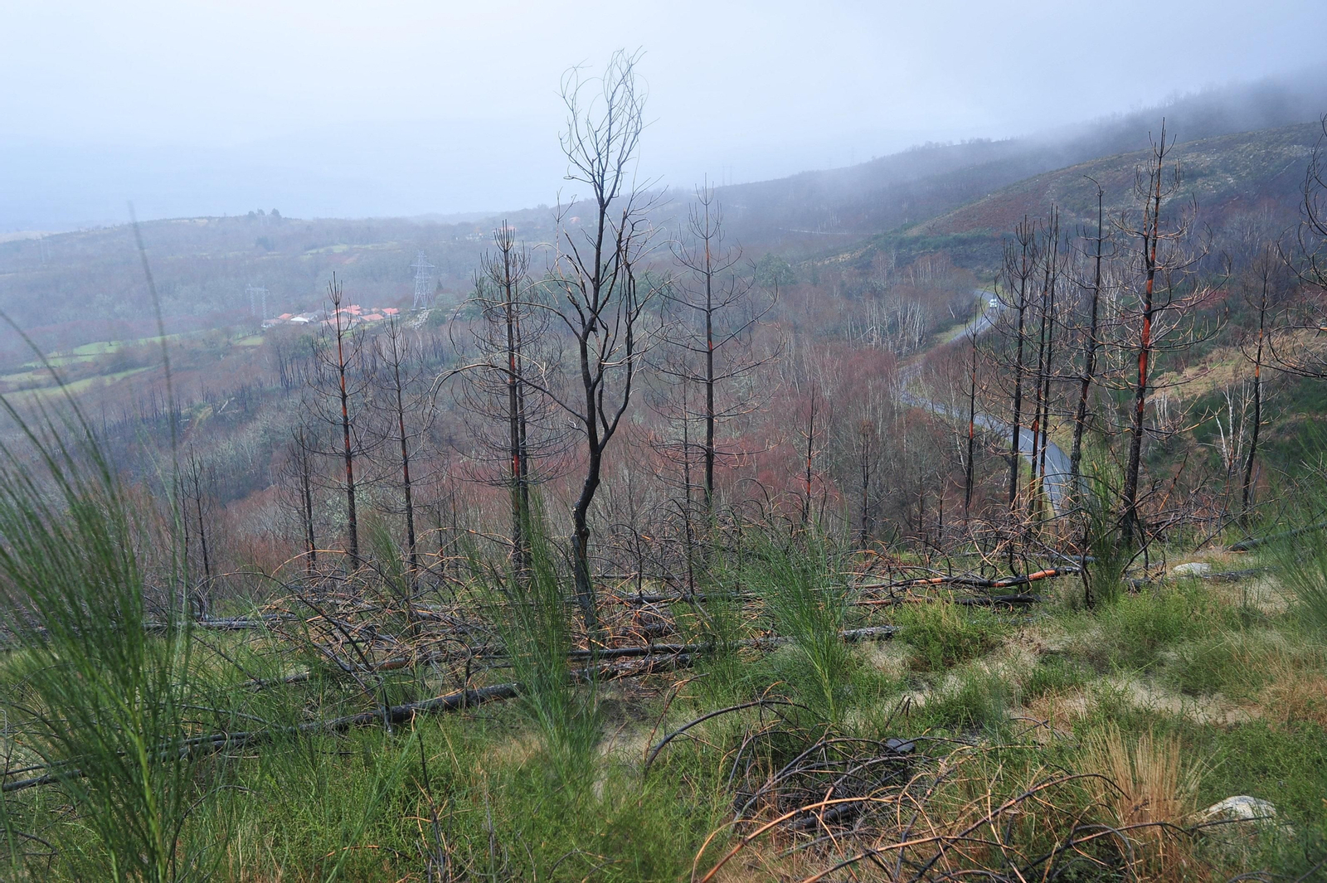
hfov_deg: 54.5
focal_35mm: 35
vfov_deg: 37.8
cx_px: 664
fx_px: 1289
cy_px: 442
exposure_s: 1/125
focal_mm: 35
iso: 400
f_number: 5
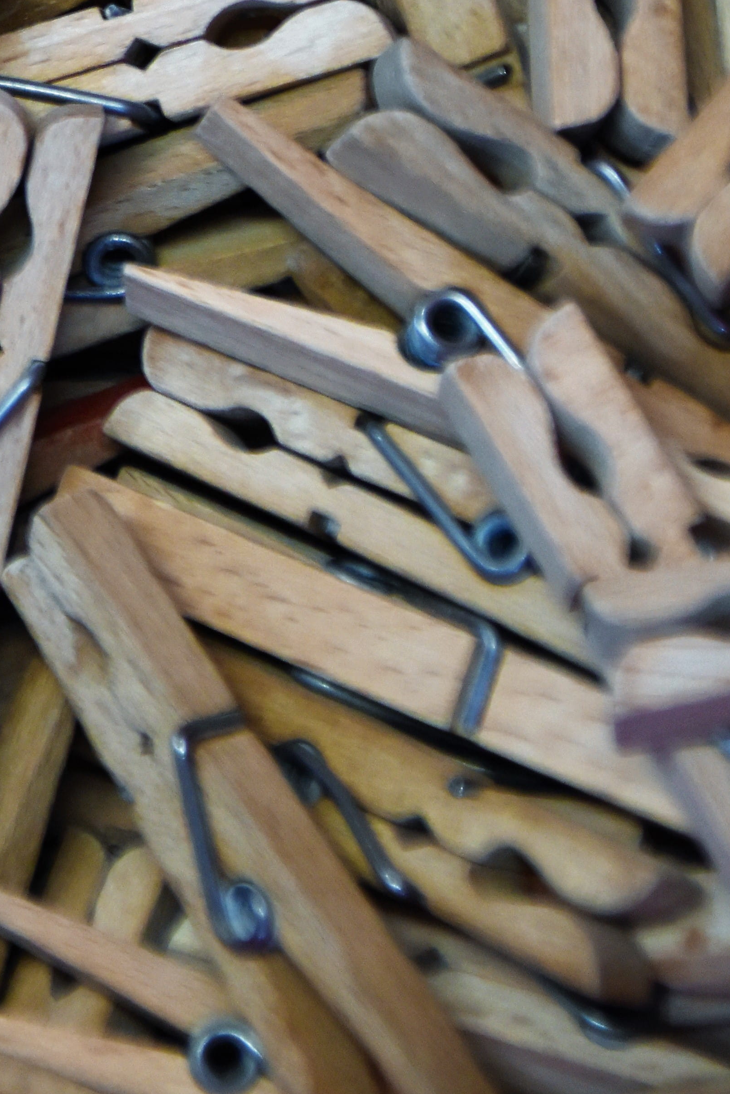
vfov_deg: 7.3
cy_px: -236
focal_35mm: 279
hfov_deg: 4.9
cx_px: -163
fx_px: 8490
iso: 1250
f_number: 5.3
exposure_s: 1/60
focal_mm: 75
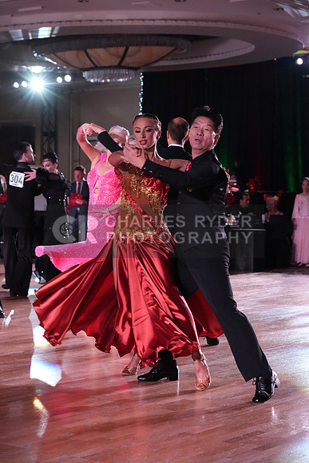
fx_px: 1029
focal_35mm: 80
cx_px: 154
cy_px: 232
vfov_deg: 25.4
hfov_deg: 17.1
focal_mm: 80
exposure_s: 1/320
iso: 5000
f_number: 5
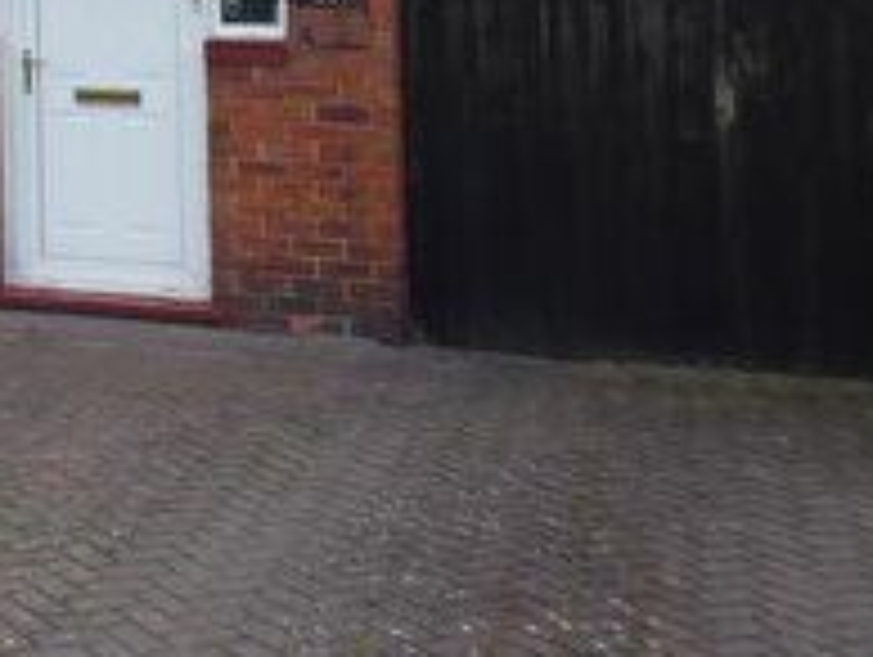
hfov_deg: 24.0
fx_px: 1818
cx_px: -230
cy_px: -200
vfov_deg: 19.0
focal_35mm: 72
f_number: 2.8
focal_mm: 3.6
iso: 80
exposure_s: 1/640
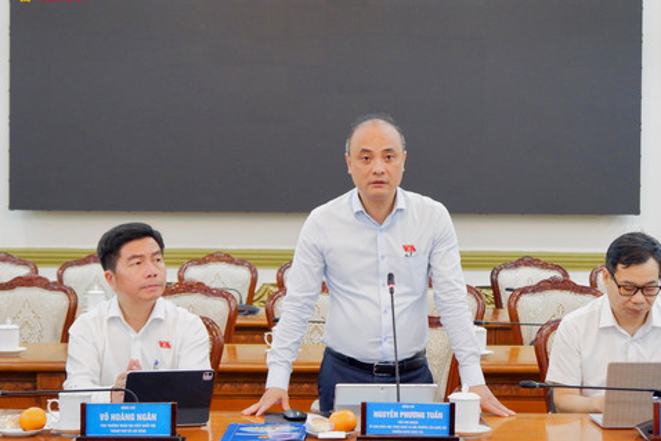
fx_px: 1286
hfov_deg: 28.8
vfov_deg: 19.5
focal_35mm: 70
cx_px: 362
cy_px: 207
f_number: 4
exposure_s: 1/80
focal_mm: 41.1
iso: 3200
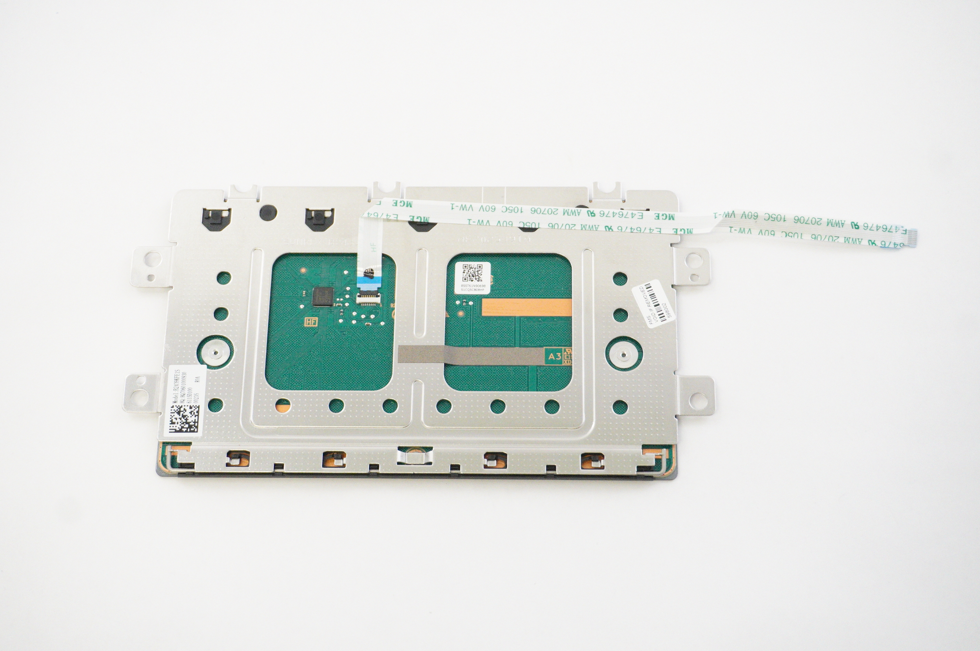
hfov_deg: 34.2
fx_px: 1591
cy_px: 326
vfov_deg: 23.1
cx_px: 490
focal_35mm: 58
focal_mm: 39
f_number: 5.6
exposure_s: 1/320
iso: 6400
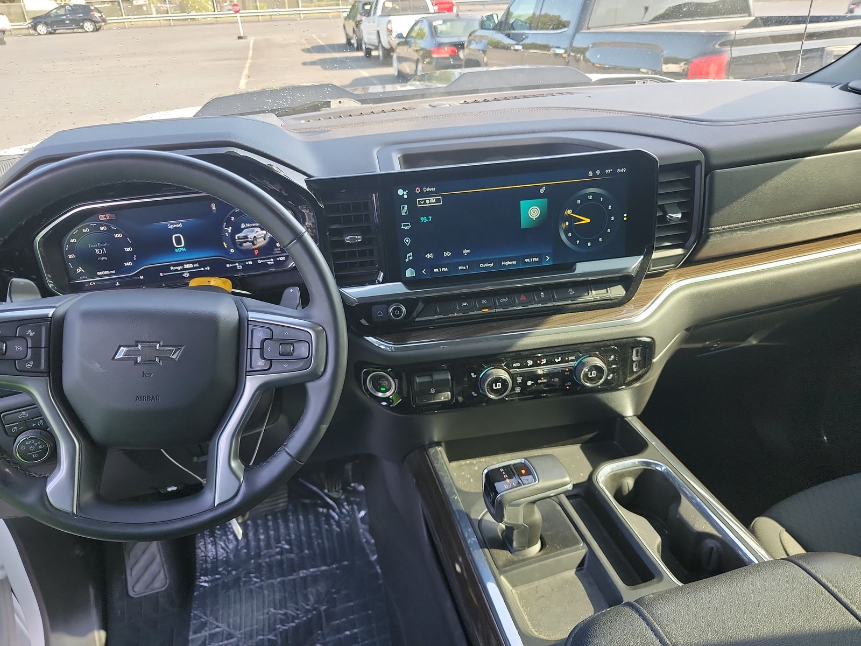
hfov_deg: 71.6
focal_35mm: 24
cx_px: 430
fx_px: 597
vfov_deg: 56.8
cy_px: 323
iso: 124
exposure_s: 1/59
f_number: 1.8
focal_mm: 6.7
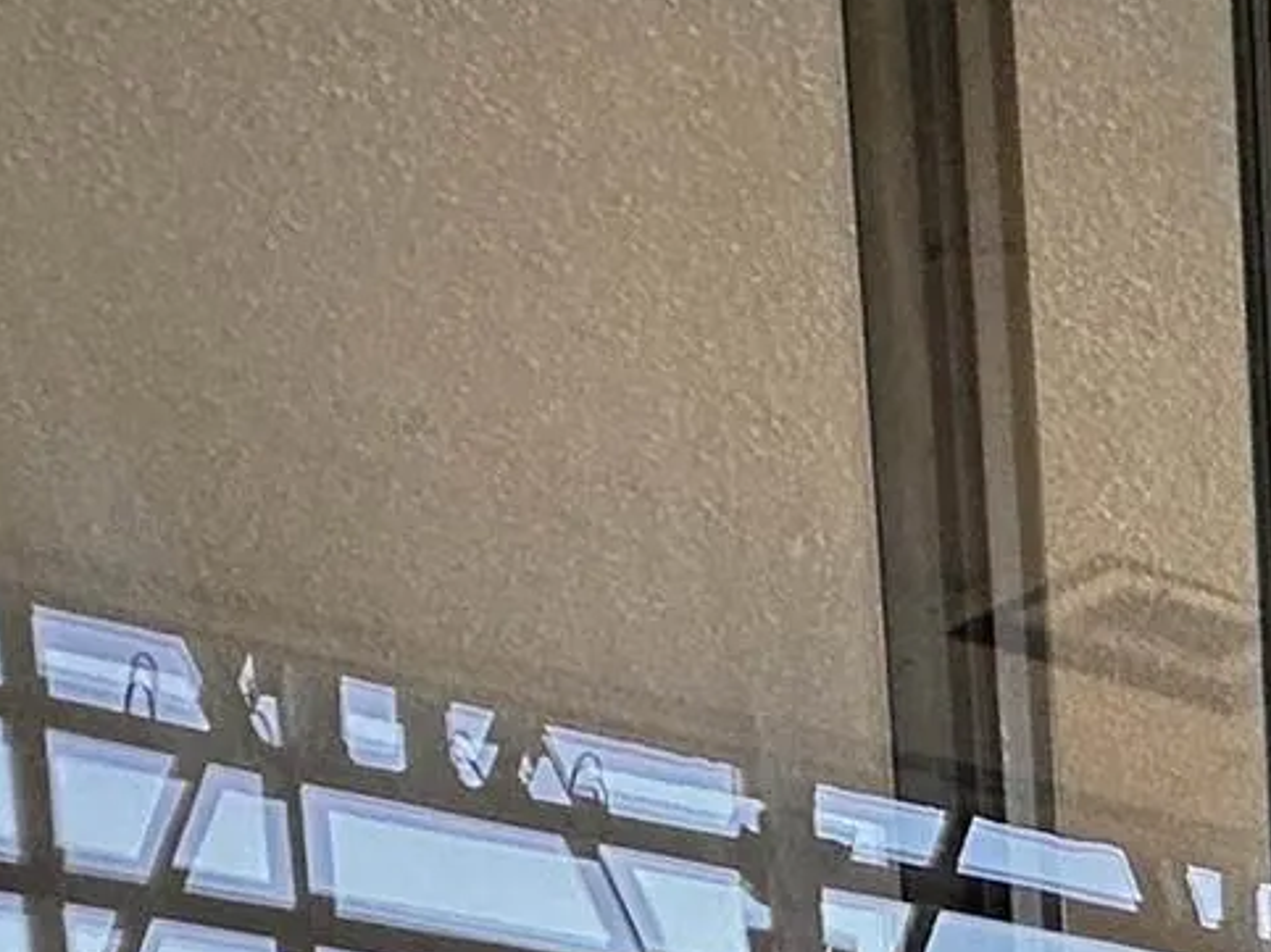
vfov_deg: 12.5
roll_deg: +1.9
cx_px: 1655
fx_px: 3267
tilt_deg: -9.1
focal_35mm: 89
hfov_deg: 20.2
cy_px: 2356
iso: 125
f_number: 2.2
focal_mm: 2.22
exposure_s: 1/120
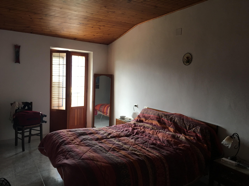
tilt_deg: -5.3
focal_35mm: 29
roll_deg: -2.1
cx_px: 124
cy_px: 93
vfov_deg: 48.2
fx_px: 209
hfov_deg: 61.7
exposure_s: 1/33
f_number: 2.2
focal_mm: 4.15
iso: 50
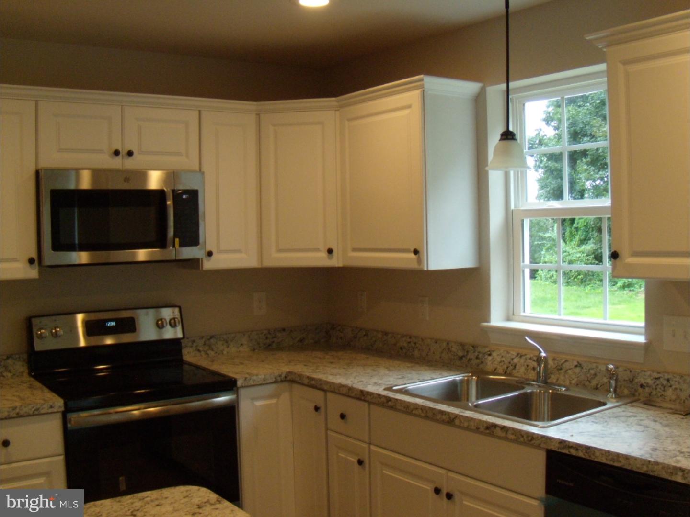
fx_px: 718
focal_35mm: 36
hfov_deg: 51.4
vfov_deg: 39.7
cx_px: 345
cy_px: 258
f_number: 3.6
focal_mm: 6.4
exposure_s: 1/60
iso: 320
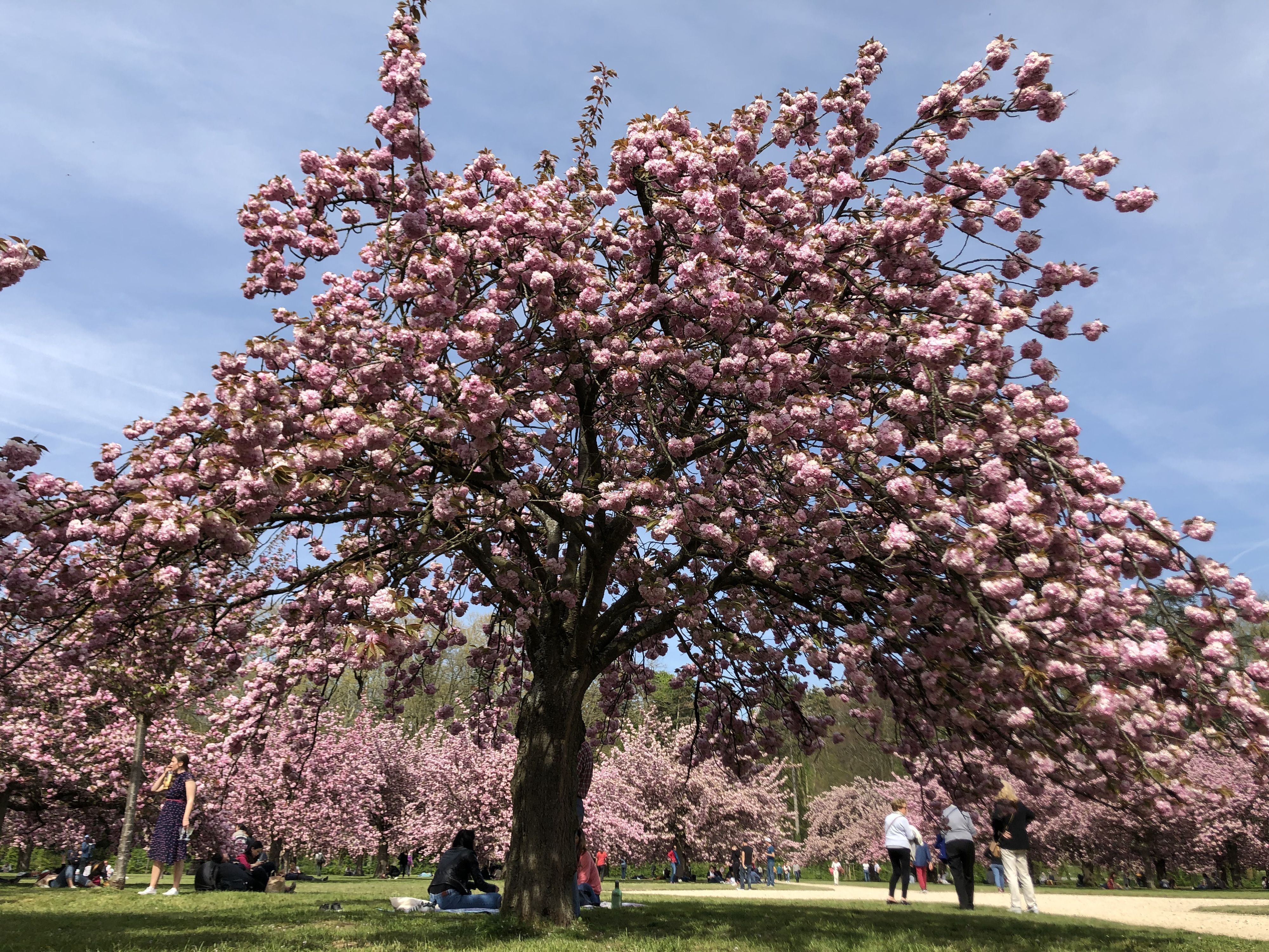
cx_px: 634
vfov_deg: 49.7
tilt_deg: +20.4
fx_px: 1026
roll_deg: +0.6
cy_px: 476
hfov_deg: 63.4
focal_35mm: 28
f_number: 1.8
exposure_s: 1/1350
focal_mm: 4
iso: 20
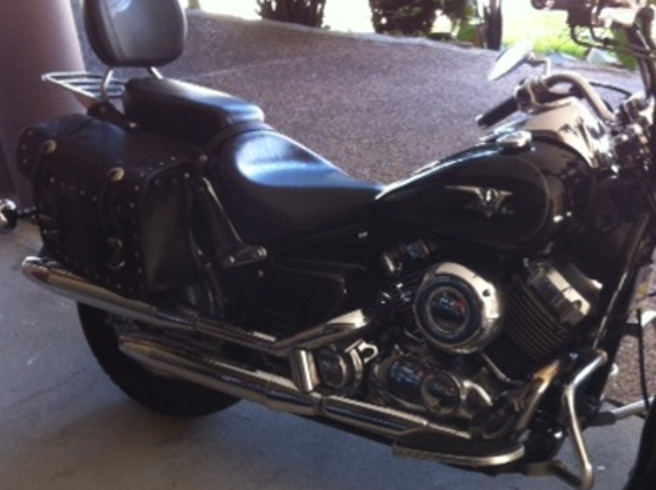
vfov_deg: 25.6
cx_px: 438
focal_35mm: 57
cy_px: 290
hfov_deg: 33.5
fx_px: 1079
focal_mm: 3.85
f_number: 2.8
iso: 100
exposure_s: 1/40
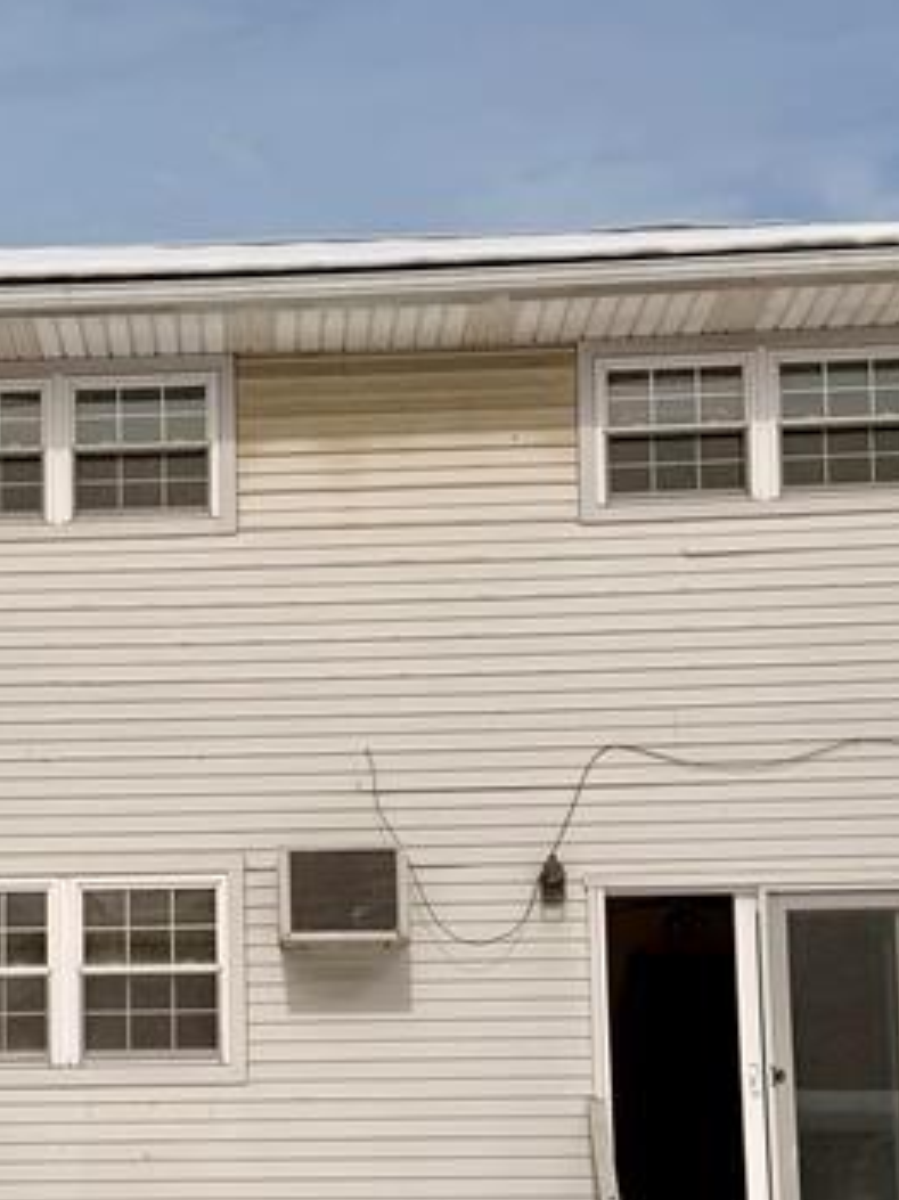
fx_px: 2425
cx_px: 154
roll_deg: +0.9
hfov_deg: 20.7
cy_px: 899
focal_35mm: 70
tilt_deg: +7.0
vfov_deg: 27.4
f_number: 1.78
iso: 80
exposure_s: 1/17544
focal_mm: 6.76
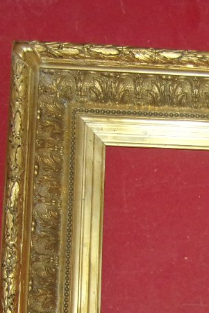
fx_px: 722
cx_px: 282
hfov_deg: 15.6
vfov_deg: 23.7
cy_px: 295
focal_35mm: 83
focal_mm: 5.4
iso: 200
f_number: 3.7
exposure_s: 1/34
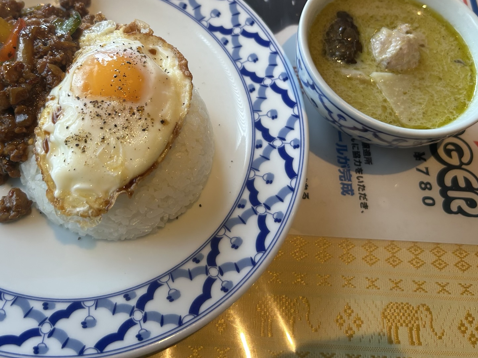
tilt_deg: -60.5
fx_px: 497
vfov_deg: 39.2
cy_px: 121
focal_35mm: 36
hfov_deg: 51.0
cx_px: 188
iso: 32
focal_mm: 5.7
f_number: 1.5
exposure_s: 1/100
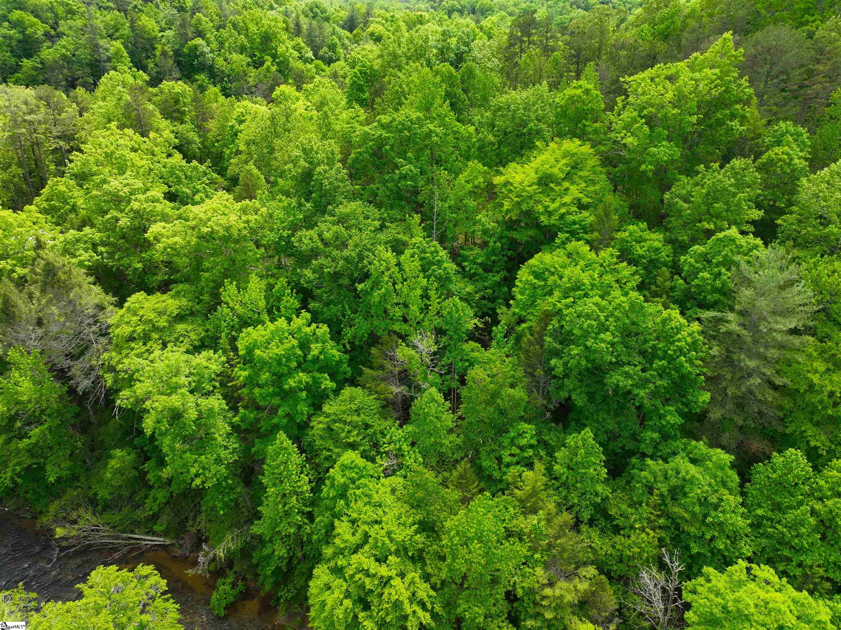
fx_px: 583
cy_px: 315
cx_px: 420
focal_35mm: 24
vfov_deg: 56.8
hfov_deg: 71.6
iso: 110
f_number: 2.8
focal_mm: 12.29
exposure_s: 1/100
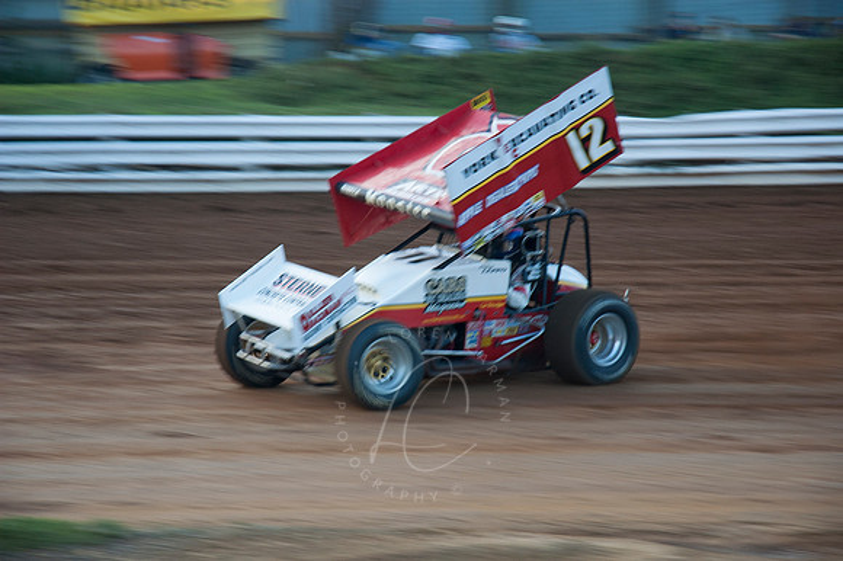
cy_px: 280
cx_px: 422
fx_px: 2457
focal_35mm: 105
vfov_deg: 13.0
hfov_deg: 19.5
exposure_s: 1/160
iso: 200
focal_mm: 70
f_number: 4.5
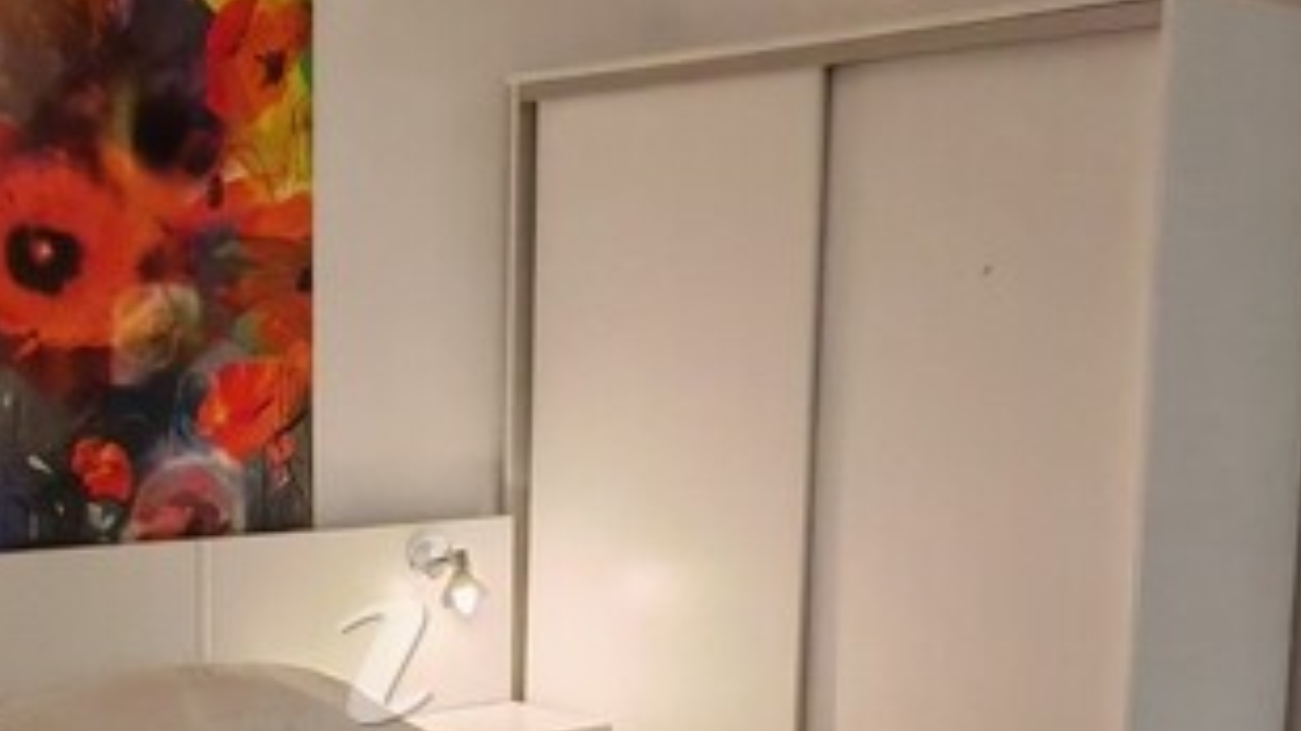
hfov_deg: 35.2
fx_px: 2000
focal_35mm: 58
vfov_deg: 20.5
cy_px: 575
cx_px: 308
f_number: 2.2
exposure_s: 1/50
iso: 400
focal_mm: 1.96
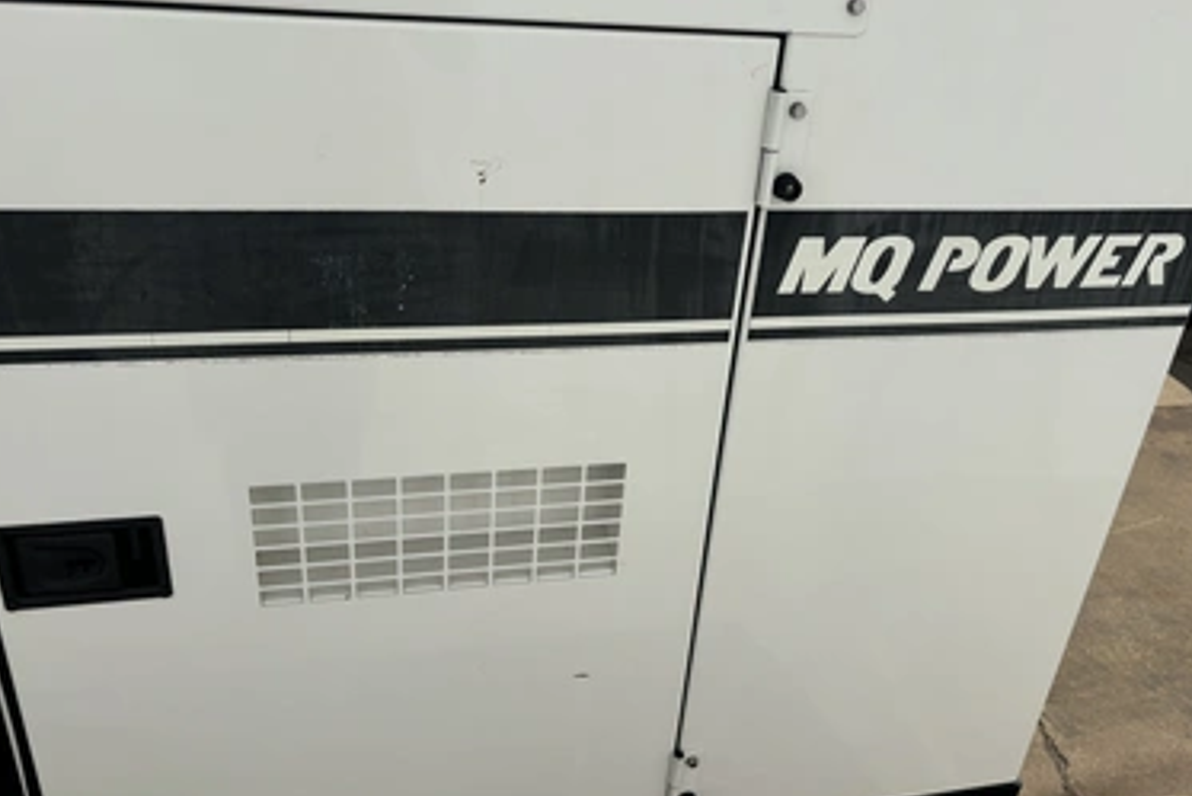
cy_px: 374
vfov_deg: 45.0
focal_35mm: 29
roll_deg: -4.1
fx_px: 961
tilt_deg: -26.2
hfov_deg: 63.6
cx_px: 588
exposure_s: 1/6711
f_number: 1.6
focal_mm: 5.96
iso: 50
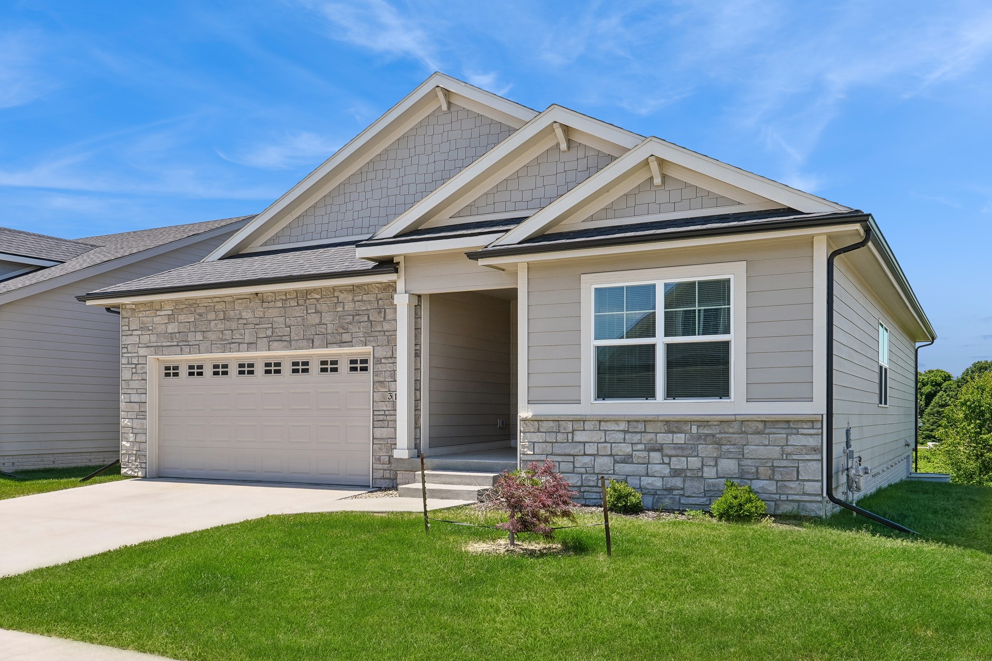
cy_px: 322
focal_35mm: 31
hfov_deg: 60.3
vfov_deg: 42.3
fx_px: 854
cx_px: 506
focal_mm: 20
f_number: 13
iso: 50
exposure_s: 1/20
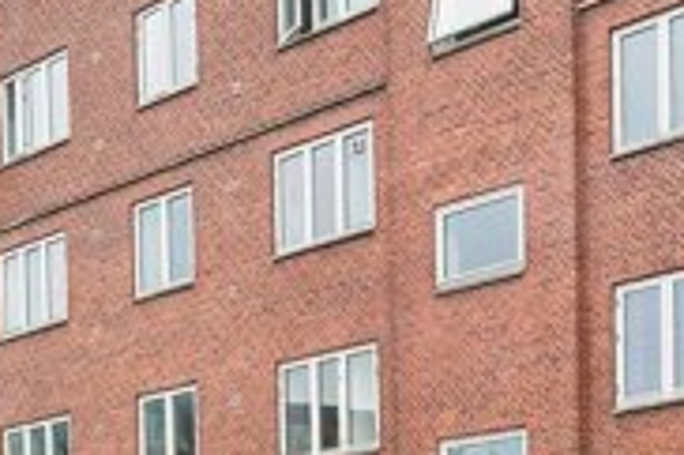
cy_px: 88
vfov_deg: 17.1
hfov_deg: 25.3
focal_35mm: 79
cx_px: 549
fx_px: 1500
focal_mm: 12
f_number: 10
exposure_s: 1/400
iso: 400
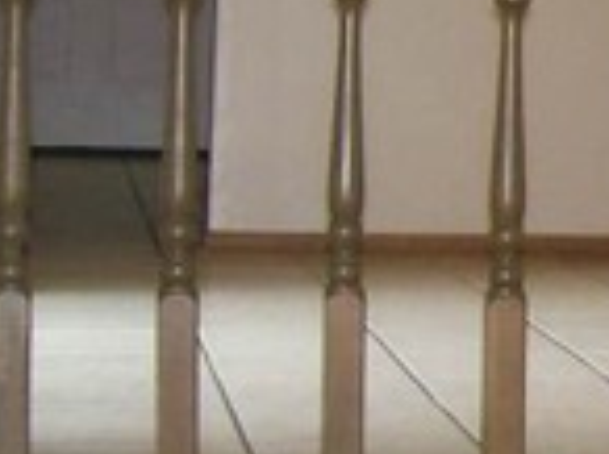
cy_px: 42
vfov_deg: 9.3
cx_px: 1122
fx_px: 2775
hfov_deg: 11.5
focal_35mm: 158
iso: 140
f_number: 2.7
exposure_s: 1/64
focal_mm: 6
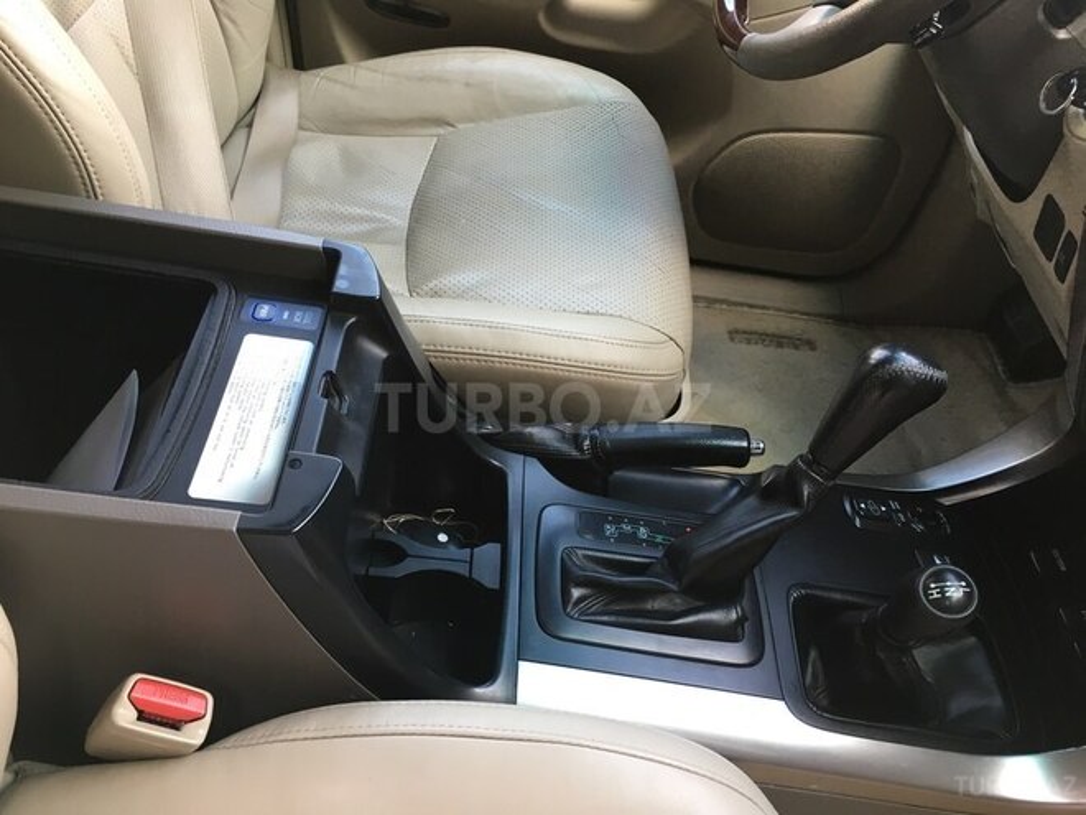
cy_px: 408
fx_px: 910
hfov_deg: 61.7
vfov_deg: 48.2
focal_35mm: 29
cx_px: 543
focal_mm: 4.15
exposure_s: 1/33
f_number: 2.2
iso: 32
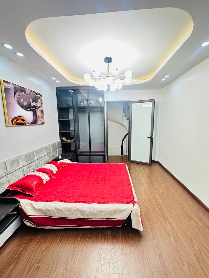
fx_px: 121
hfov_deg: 81.7
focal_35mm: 15
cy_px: 139
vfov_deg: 98.2
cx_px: 108
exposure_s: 1/100
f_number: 2.2
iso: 250
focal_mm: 2.22
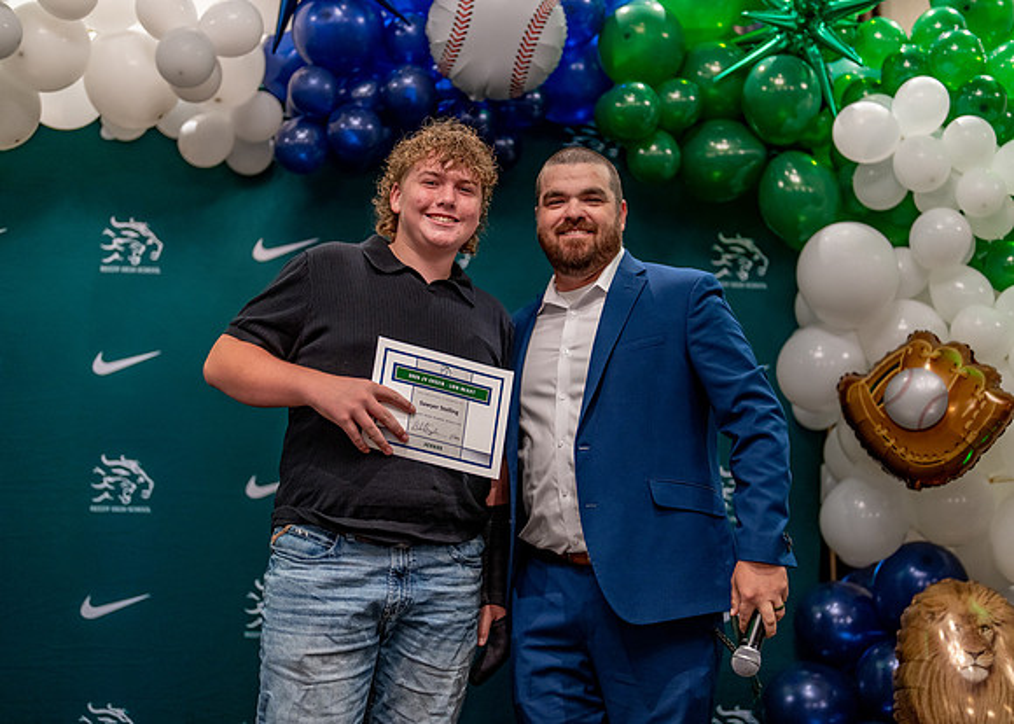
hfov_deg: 36.9
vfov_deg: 26.8
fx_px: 1519
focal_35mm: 53
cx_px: 507
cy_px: 362
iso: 800
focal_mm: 50
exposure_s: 1/320
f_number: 1.2
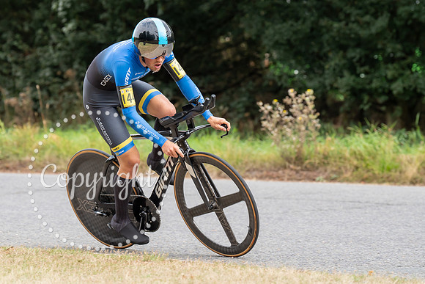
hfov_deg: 11.9
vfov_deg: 7.9
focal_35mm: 173
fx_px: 2042
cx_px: 168
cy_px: 92
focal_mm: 127
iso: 800
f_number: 4
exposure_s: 1/1000
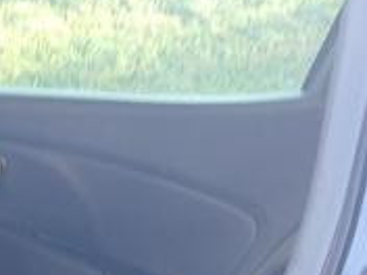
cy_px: 449
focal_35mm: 104
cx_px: -238
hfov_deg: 16.6
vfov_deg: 13.2
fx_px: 1103
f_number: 1.8
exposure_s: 1/33.3
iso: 165
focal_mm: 3.98
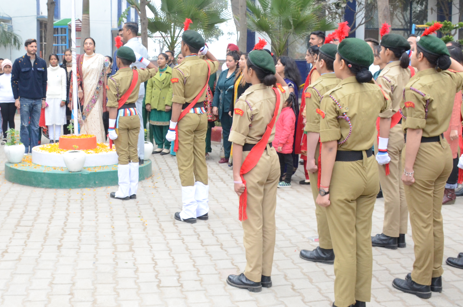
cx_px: 149
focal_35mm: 47
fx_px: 603
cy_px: 100
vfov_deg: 28.3
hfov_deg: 41.4
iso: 800
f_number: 8
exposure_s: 1/160
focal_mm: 18
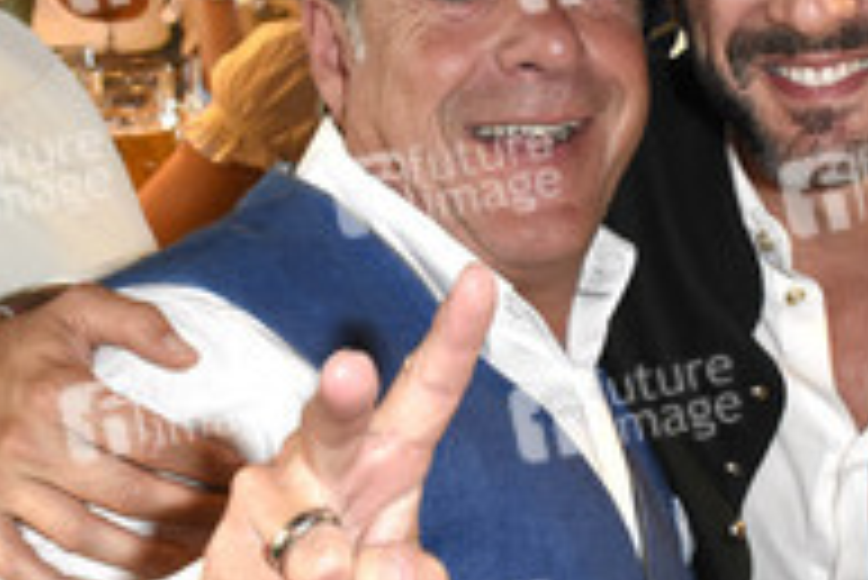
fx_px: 2196
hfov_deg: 22.3
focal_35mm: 91
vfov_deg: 15.1
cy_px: 297
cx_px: 504
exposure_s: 1/60
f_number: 6.3
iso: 3200
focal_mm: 26
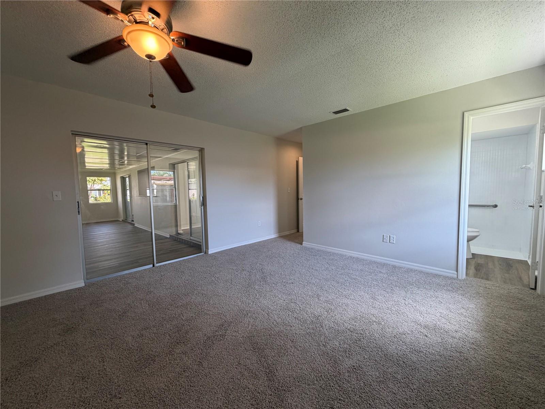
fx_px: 220
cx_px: 272
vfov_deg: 85.7
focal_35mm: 14
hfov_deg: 102.1
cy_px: 204
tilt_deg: -3.7
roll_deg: +1.5
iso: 125
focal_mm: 2.22
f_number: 2.2
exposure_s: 1/120
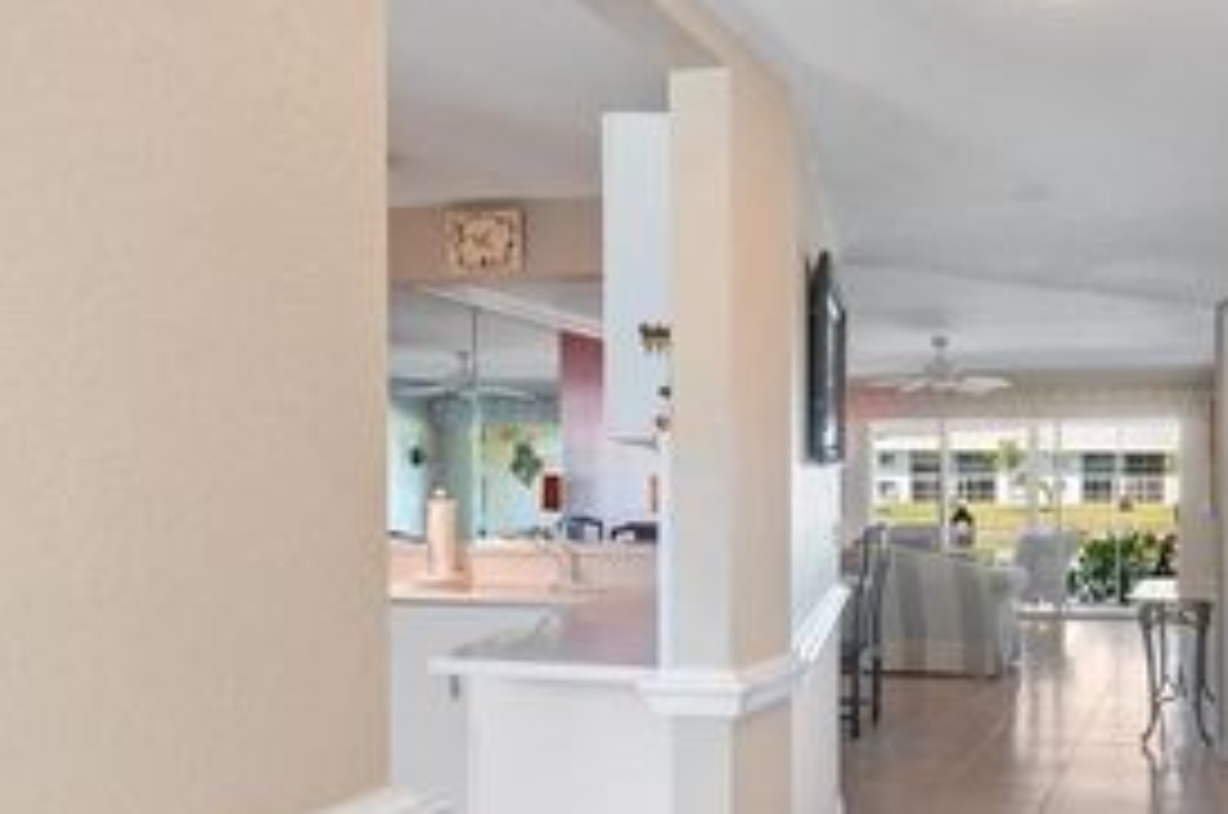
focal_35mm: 33
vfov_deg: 39.5
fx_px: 1124
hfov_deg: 53.6
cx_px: 976
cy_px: 522
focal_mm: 12
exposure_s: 1/2
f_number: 8
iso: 200
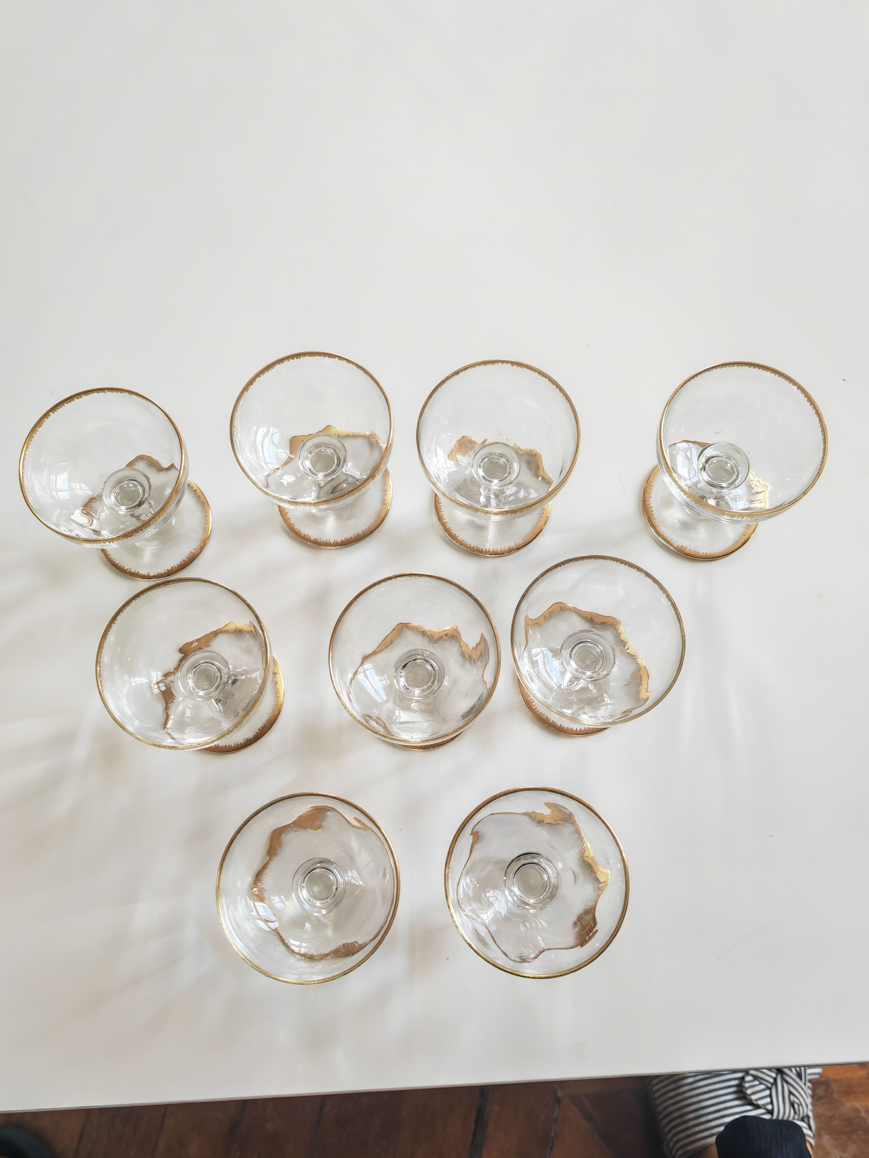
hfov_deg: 44.2
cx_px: 434
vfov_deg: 56.8
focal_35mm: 32
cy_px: 579
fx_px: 1071
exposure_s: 1/100
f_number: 1.8
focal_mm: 5.53
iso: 64
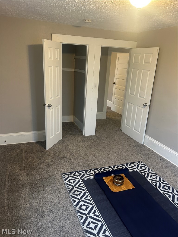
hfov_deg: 53.1
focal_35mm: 26
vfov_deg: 67.3
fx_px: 178
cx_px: 89
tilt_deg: -19.3
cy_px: 118
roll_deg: -2.5
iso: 160
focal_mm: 5.7
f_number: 1.5
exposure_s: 1/60
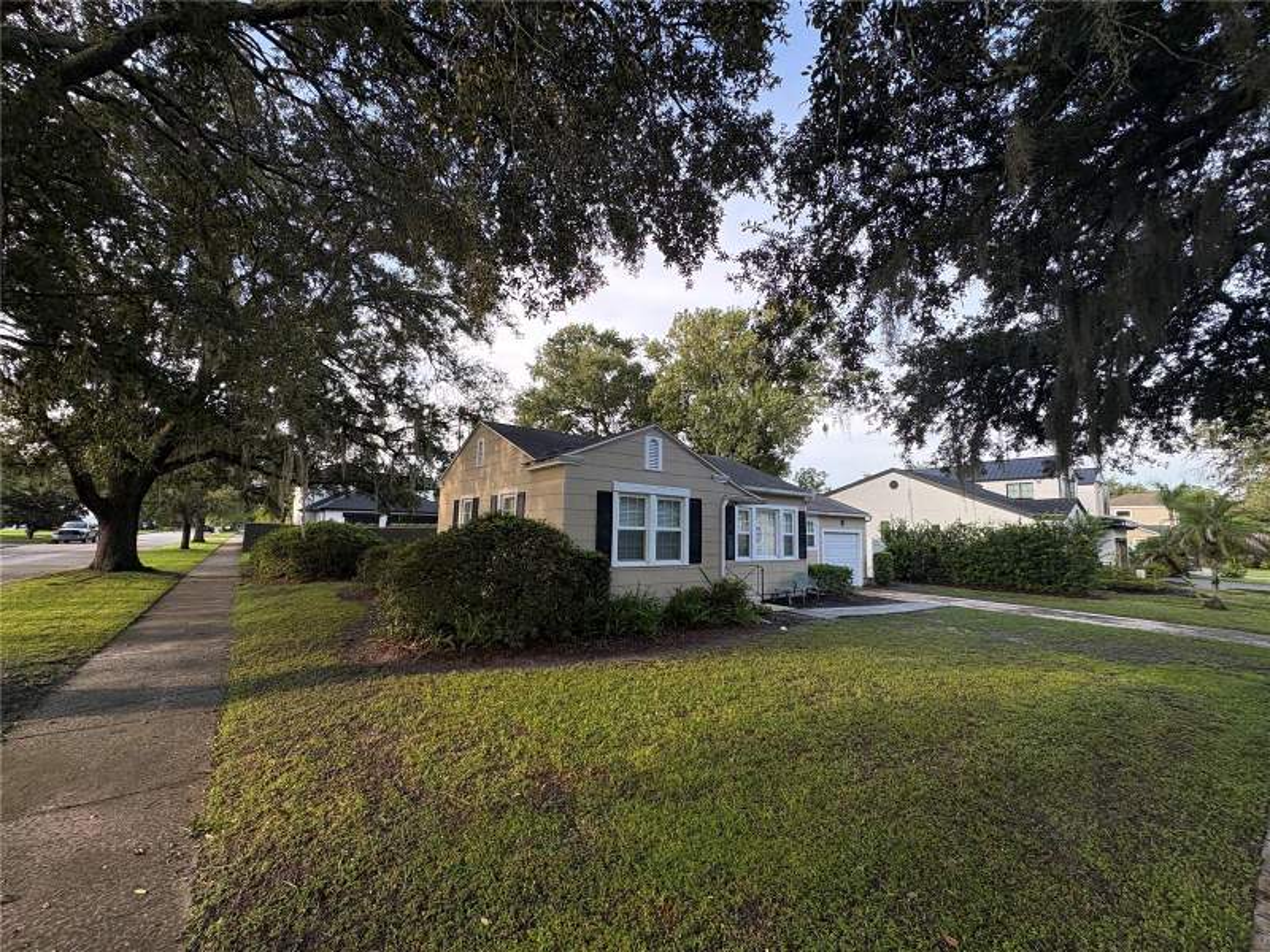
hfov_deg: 102.1
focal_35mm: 14
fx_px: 514
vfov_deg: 85.7
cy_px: 476
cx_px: 635
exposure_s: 1/313
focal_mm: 2.22
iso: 64
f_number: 2.2
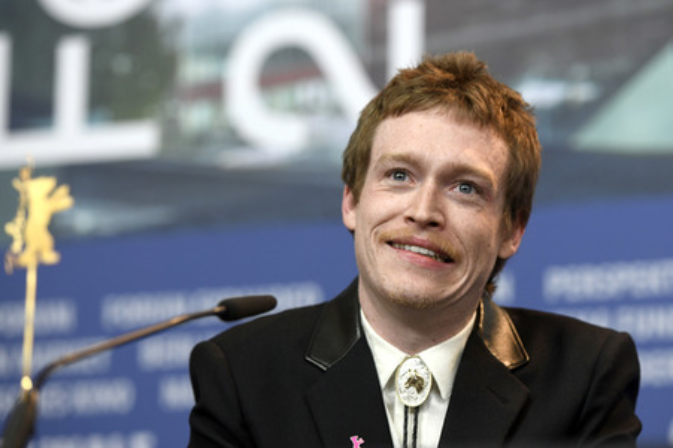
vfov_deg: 10.5
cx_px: 336
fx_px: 2428
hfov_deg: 15.8
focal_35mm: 130
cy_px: 224
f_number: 3.5
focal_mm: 130
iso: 1250
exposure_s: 1/320
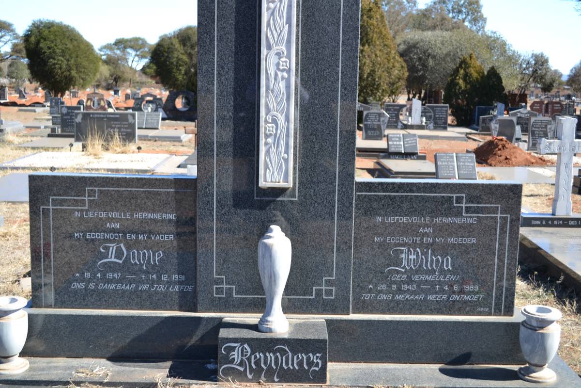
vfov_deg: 28.1
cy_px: 194
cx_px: 290
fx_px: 775
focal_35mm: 48
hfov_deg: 41.1
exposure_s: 1/125
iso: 180
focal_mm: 32
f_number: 5.6
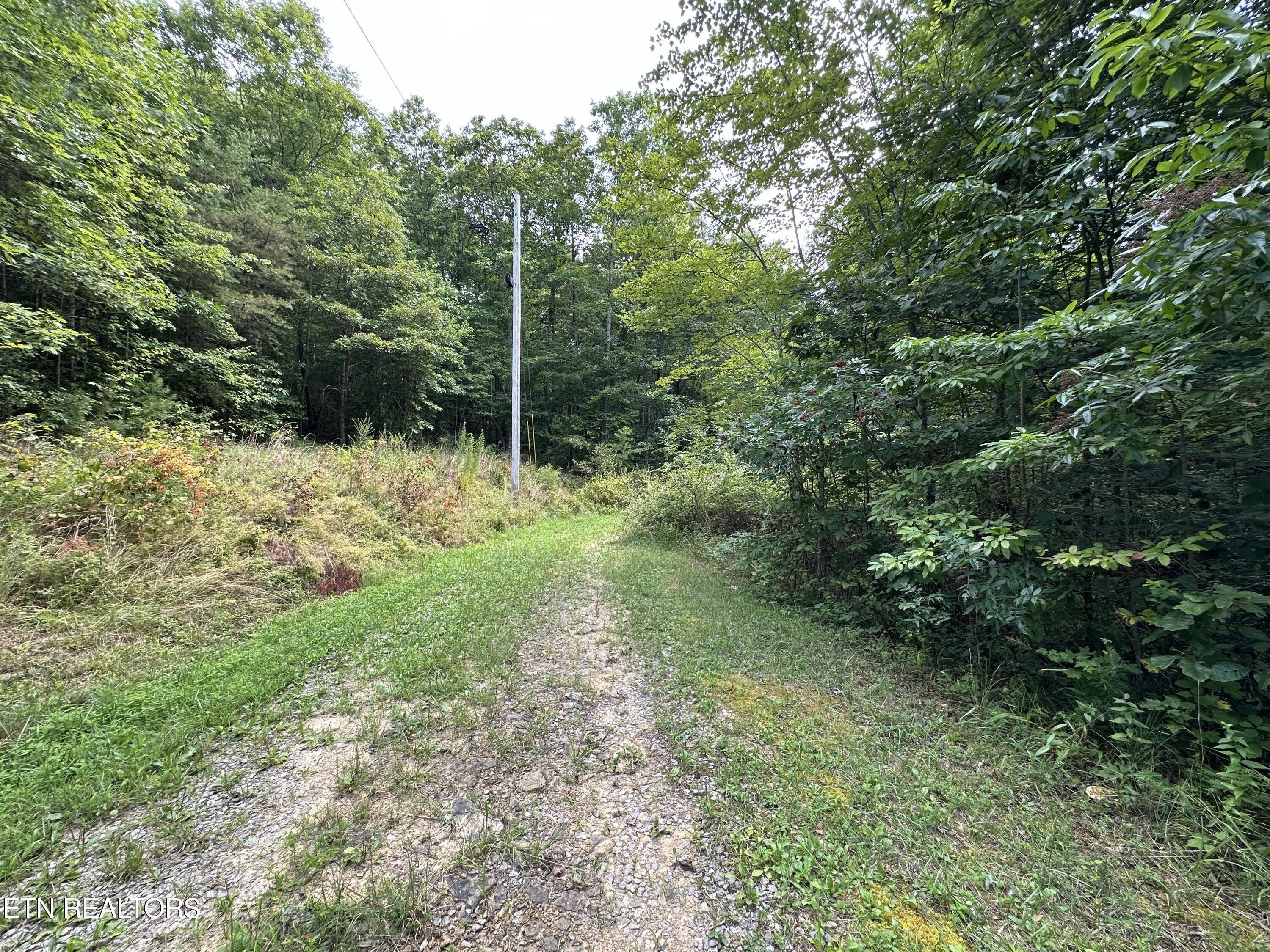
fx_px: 514
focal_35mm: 14
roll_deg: -1.1
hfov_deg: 102.1
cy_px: 476
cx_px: 635
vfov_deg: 85.7
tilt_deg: +0.0
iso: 40
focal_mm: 2.22
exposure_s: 1/125
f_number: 2.2
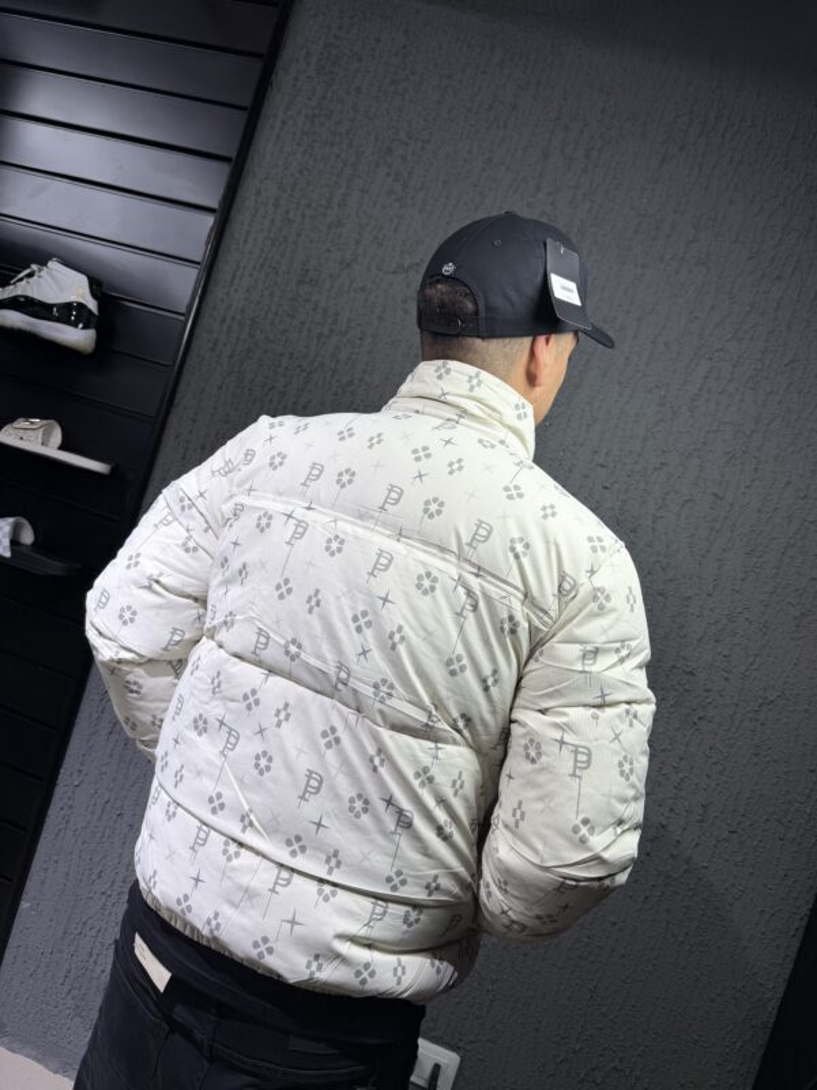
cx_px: 408
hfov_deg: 56.8
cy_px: 545
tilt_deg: +0.0
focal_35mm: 24
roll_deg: -17.1
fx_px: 755
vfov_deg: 71.6
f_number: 1.78
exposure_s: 1/217
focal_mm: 6.76
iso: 64
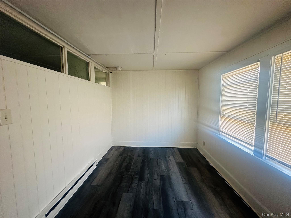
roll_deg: -1.2
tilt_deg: -3.0
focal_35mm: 14
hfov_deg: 102.1
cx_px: 146
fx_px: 118
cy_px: 109
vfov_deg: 85.7
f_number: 2.2
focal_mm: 2.22
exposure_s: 1/120
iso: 200
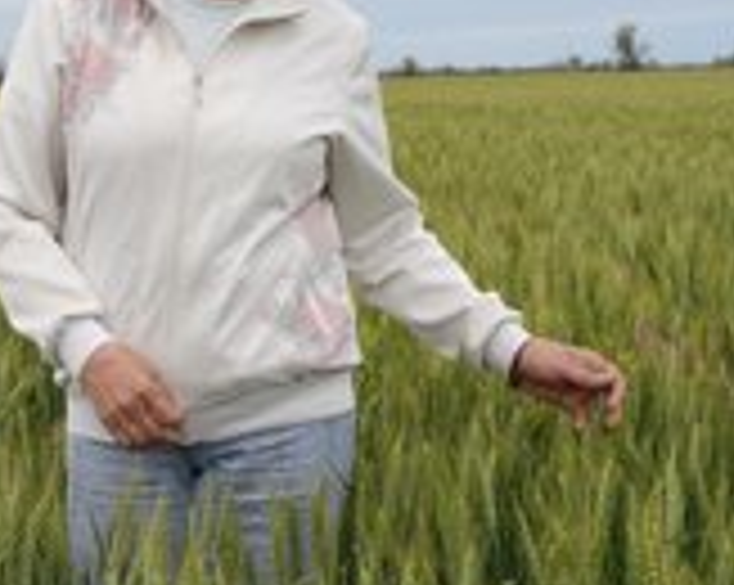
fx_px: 1953
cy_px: 232
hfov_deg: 20.7
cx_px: 23
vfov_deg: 17.0
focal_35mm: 90
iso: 80
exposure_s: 1/320
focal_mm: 39
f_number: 4.5
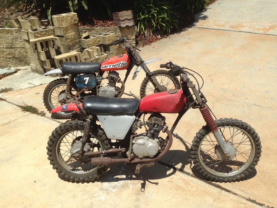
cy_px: 104
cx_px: 138
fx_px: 264
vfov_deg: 42.9
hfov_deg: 55.4
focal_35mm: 33
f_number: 2.4
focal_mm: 4.12
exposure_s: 1/2088
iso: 50
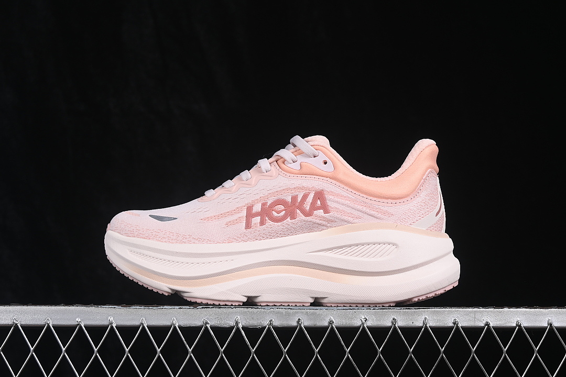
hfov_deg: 27.0
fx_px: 1179
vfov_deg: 18.2
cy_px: 188
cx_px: 283
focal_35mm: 75
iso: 160
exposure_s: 1/80
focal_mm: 50
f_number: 8
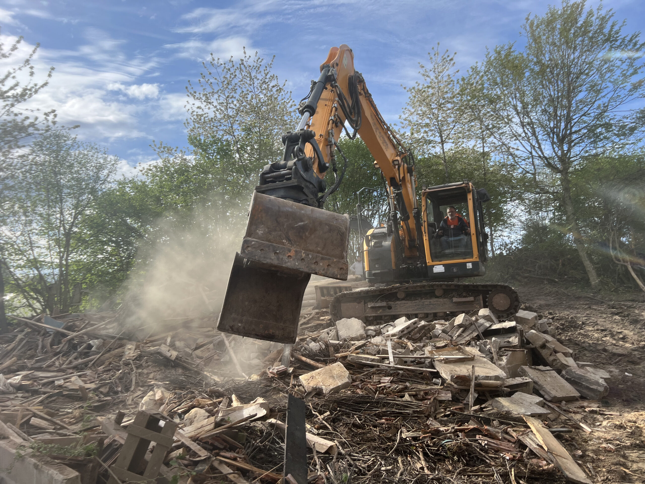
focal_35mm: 26
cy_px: 242
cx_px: 322
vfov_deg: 53.1
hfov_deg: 67.3
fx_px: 484
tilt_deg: +7.1
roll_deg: +0.4
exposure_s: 1/3165
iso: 50
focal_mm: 5.7
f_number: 1.5
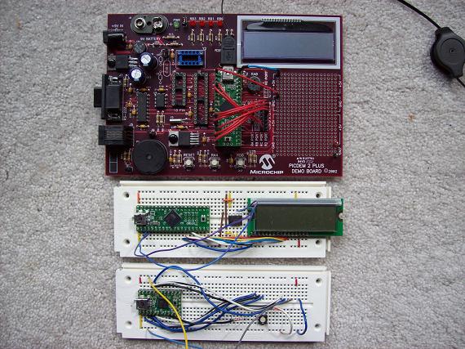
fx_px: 483
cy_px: 174
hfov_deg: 51.4
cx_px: 232
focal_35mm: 36
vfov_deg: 39.6
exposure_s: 1/188
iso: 80
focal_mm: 6
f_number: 2.7
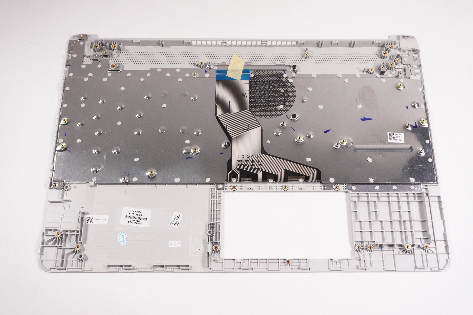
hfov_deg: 53.8
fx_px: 467
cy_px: 158
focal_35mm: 36
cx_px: 241
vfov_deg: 37.3
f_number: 5.6
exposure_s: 1/320
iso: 1000
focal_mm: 23
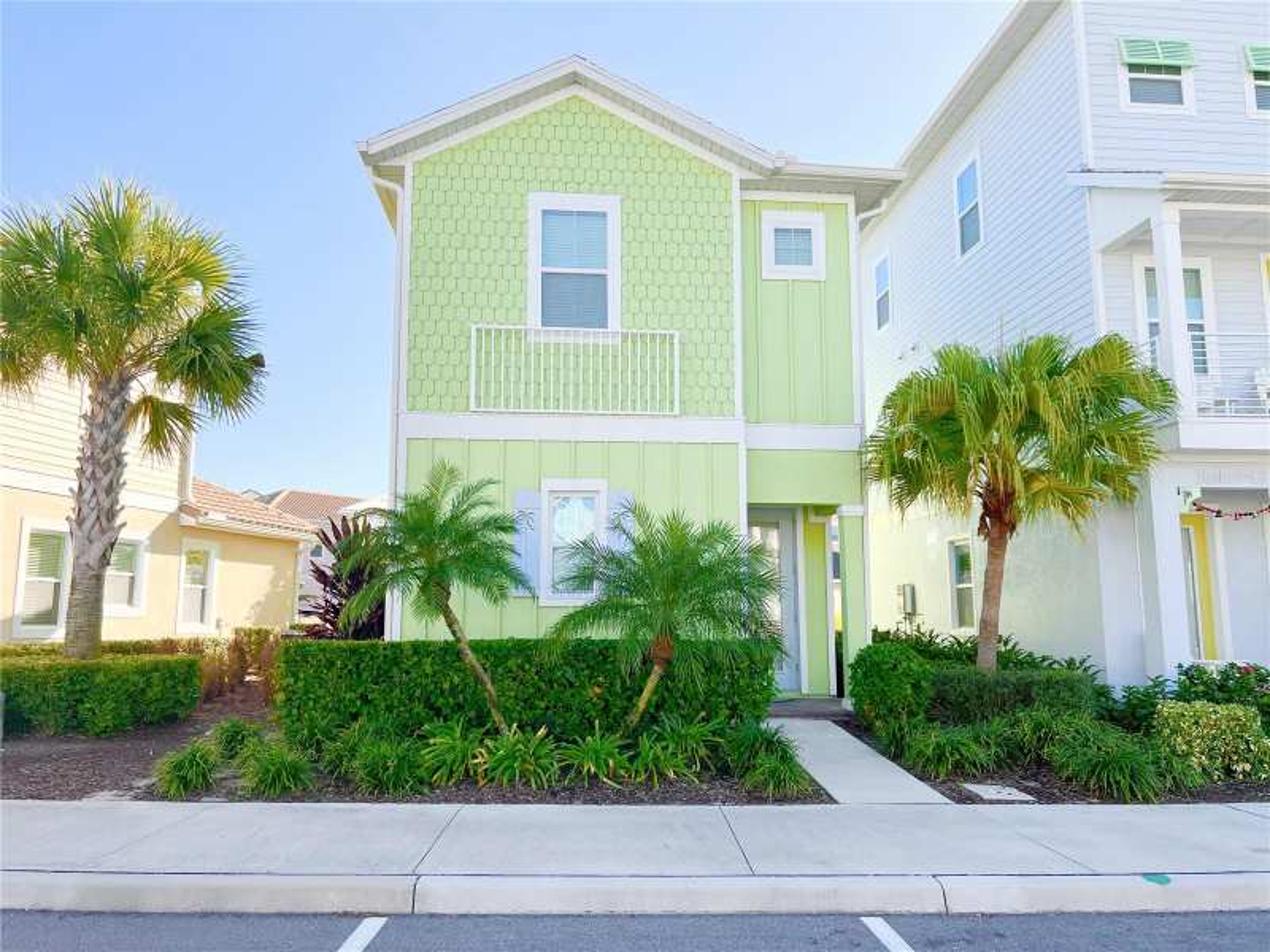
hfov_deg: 67.3
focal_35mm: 26
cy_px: 476
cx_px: 635
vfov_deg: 53.1
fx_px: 954
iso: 50
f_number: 1.5
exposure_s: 1/2123
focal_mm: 5.7
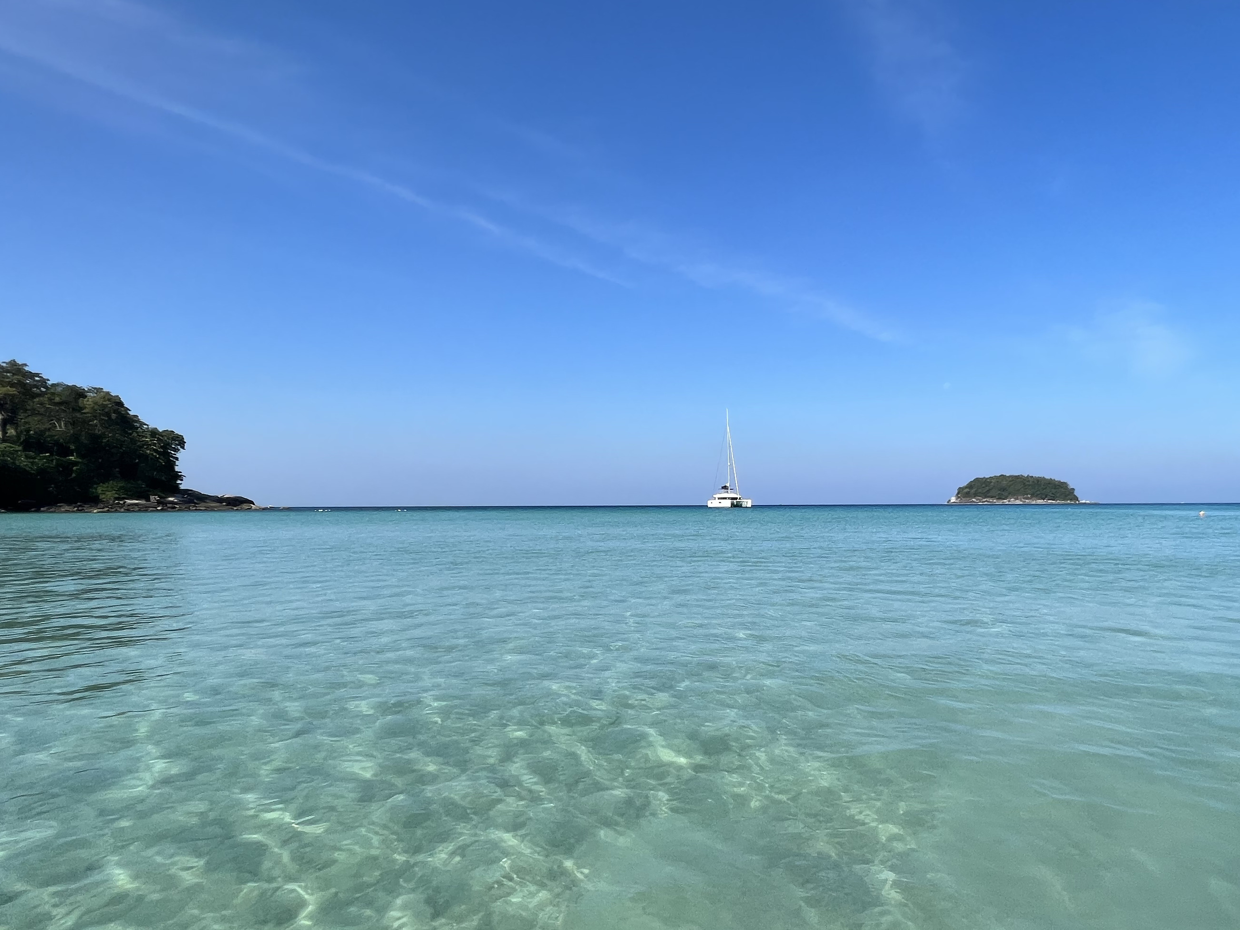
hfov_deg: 80.7
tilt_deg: -2.9
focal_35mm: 20
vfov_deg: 65.5
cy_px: 544
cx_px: 747
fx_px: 716
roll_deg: +0.1
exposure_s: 1/2370
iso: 32
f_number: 1.8
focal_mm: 1.57
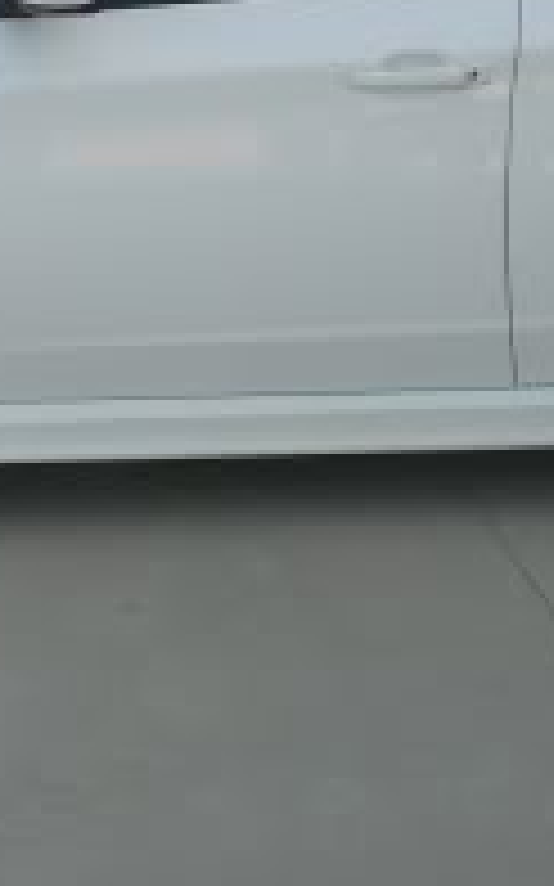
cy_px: 94
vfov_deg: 15.8
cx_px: 221
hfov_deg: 10.0
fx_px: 3167
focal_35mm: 131
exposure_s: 1/200
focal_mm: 6.3
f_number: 3.1
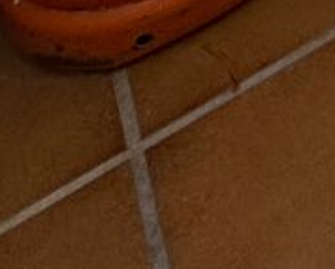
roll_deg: -3.3
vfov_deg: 8.2
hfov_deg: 11.2
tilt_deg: -16.5
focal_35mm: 115
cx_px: 982
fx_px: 1142
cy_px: -780
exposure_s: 1/107
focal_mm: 2.22
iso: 40
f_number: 2.2
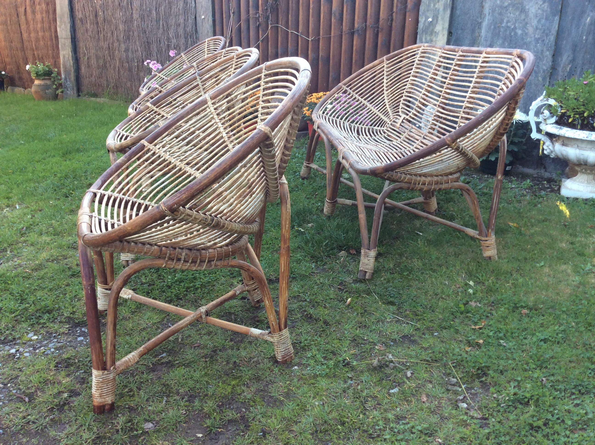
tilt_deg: -21.5
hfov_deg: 56.9
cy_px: 222
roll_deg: +0.9
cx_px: 298
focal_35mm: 32
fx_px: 549
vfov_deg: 44.1
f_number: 2.4
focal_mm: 3.3
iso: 32
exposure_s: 1/50
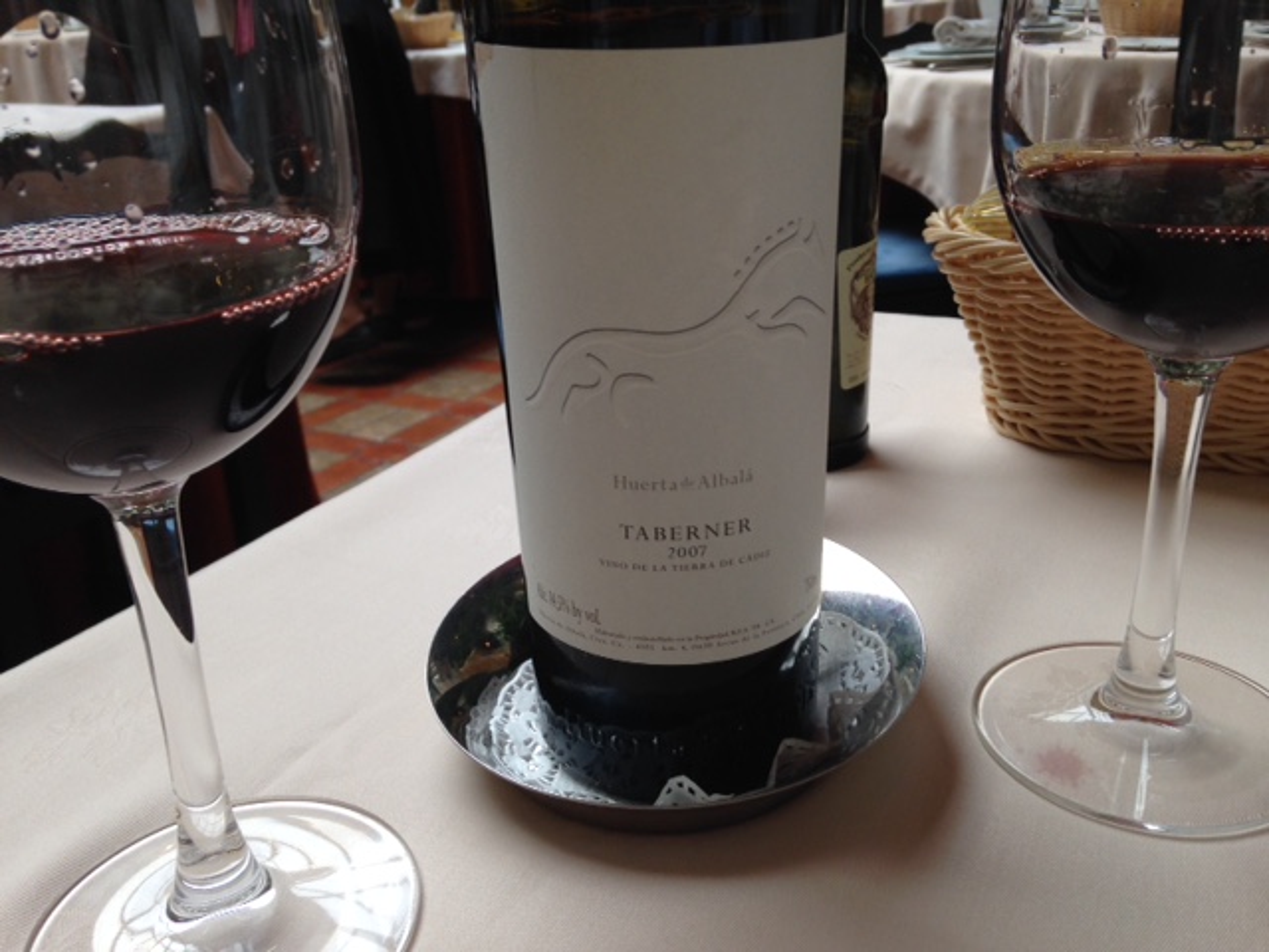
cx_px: 634
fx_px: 1210
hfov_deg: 55.4
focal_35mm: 33
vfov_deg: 42.9
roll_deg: +2.9
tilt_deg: -24.0
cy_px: 476
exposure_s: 1/30
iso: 50
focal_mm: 4.12
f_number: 2.4
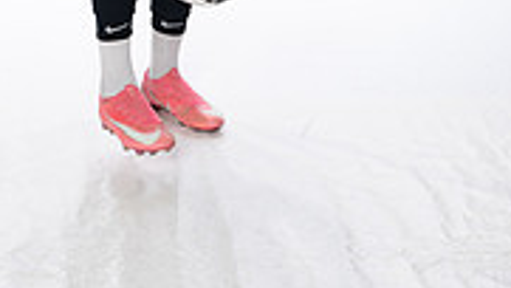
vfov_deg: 8.8
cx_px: 164
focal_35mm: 130
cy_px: -313
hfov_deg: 16.5
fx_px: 1762
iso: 800
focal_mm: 50
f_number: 8
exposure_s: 1/250
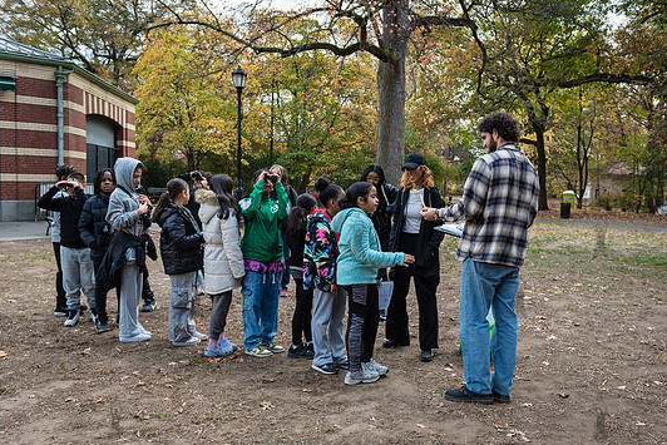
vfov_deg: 37.9
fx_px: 649
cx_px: 357
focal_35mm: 35
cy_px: 235
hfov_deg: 54.4
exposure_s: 1/200
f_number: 4
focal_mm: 32
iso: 160
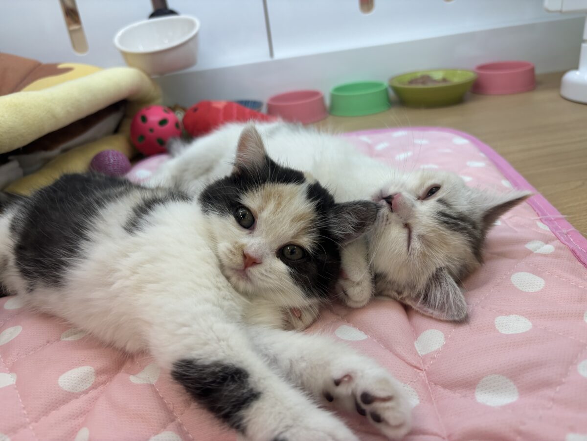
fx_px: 441
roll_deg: +7.5
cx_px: 294
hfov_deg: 67.3
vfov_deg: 53.1
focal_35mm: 26
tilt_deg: -25.4
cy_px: 220
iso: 64
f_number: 1.6
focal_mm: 5.96
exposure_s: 1/100
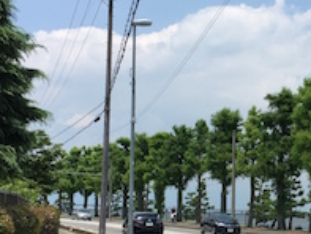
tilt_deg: +6.9
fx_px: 647
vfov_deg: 20.4
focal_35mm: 72
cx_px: 259
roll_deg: -2.9
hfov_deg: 26.4
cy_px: 154
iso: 32
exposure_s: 1/2326
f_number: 2.2
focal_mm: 4.15
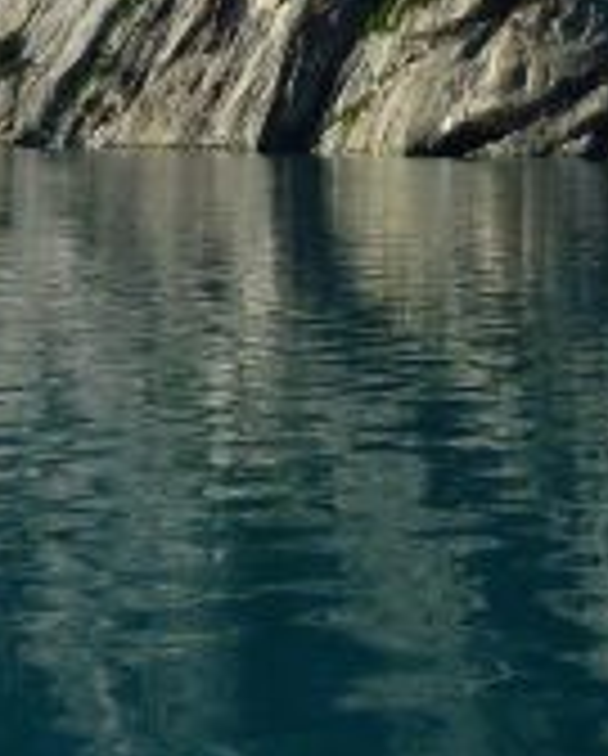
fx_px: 2602
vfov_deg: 14.6
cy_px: -580
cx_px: 671
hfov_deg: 13.1
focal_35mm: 116
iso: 80
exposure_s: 1/500
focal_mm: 4.1
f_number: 4.5
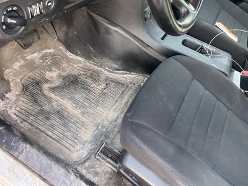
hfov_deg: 67.3
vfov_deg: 53.1
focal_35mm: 26
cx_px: 124
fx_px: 186
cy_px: 93
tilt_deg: -47.6
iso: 125
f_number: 1.6
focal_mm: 5.1
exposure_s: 1/114
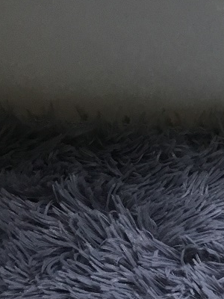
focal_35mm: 93
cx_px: 332
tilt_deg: -69.4
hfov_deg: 14.8
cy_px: 320
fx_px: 802
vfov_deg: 20.2
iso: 40
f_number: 2.4
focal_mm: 3.3
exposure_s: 1/33
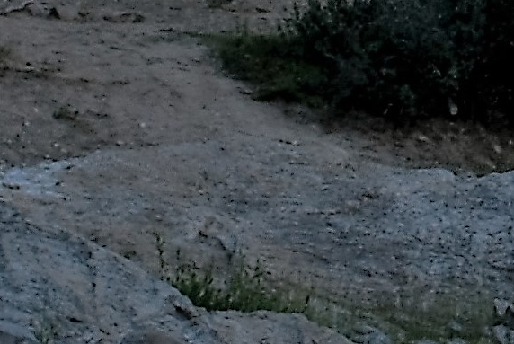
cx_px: 878
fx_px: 4049
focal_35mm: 283
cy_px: -362
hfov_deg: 7.1
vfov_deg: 4.8
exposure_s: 1/25
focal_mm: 29
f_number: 8
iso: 100
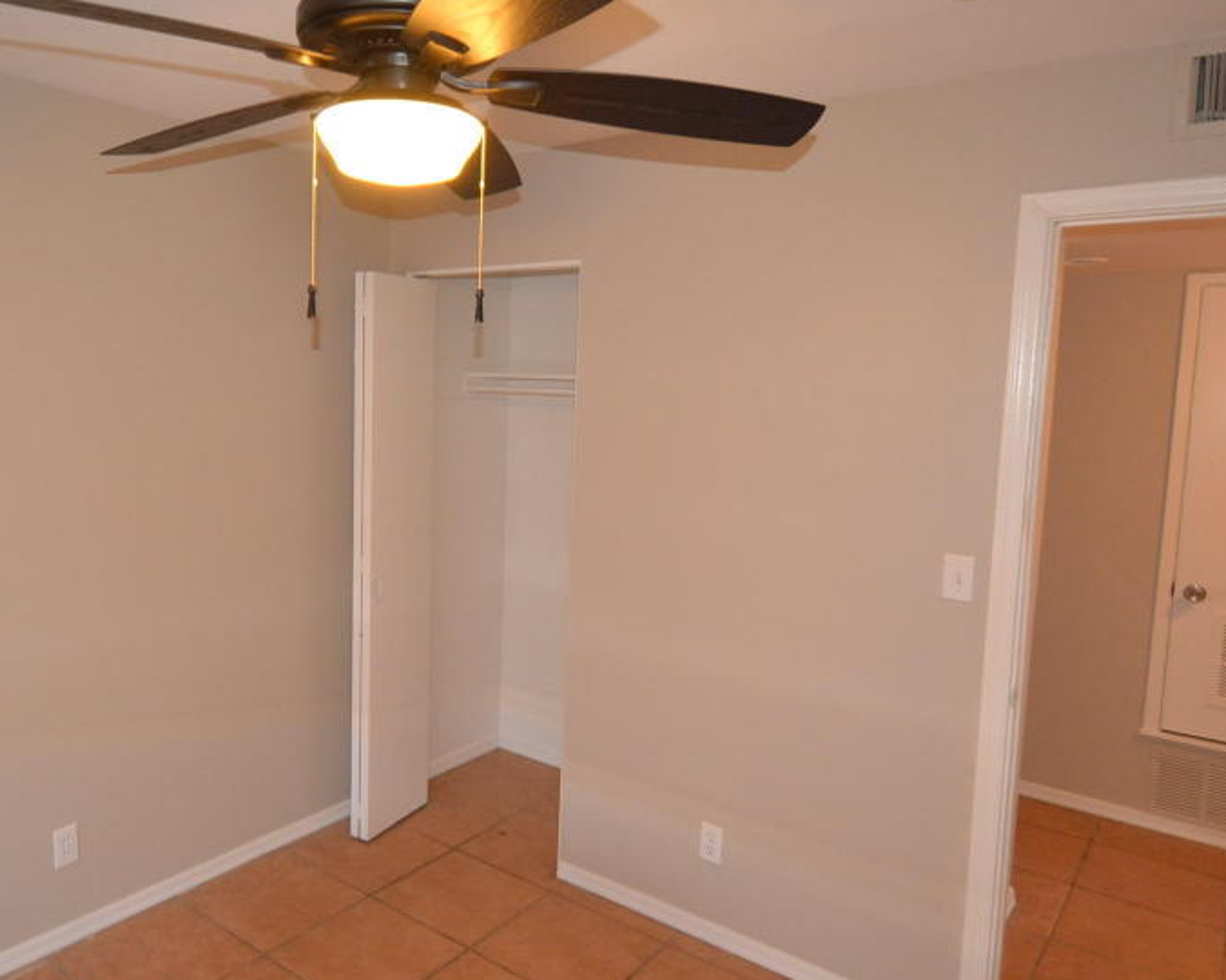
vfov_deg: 58.6
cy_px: 437
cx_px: 455
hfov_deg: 69.1
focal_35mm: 24
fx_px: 871
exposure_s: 1/60
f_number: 3.5
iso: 720
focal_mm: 10
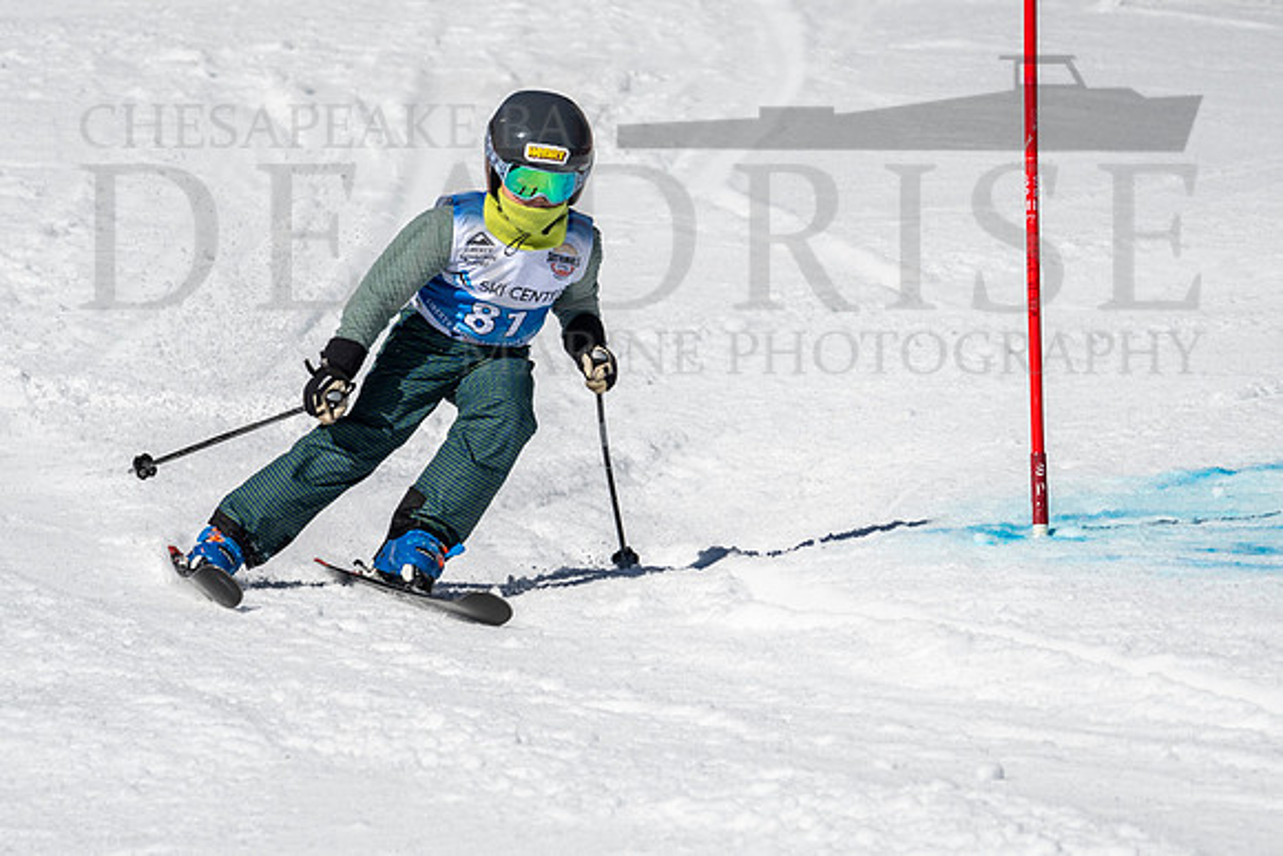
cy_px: 401
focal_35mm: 772
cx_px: 623
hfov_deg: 2.7
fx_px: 27523
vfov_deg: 1.8
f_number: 8
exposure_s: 1/2000
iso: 200
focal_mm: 400
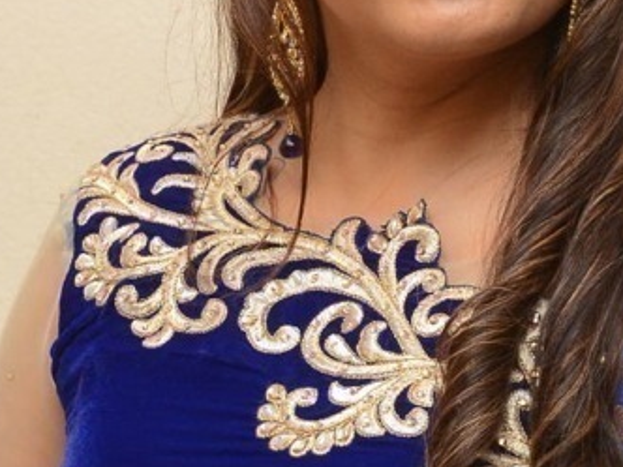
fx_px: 4243
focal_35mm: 236
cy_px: 477
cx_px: 422
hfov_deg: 8.4
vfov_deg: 6.3
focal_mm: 45
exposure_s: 1/100
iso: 1000
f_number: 6.3
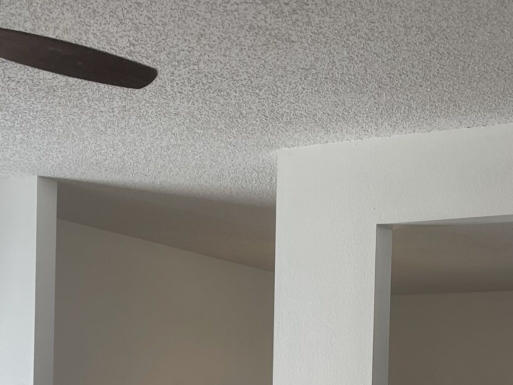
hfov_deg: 25.4
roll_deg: -1.9
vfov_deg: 18.5
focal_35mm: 75
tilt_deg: -1.5
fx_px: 1111
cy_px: 472
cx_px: 433
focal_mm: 5.1
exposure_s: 1/133
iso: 32
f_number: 1.6
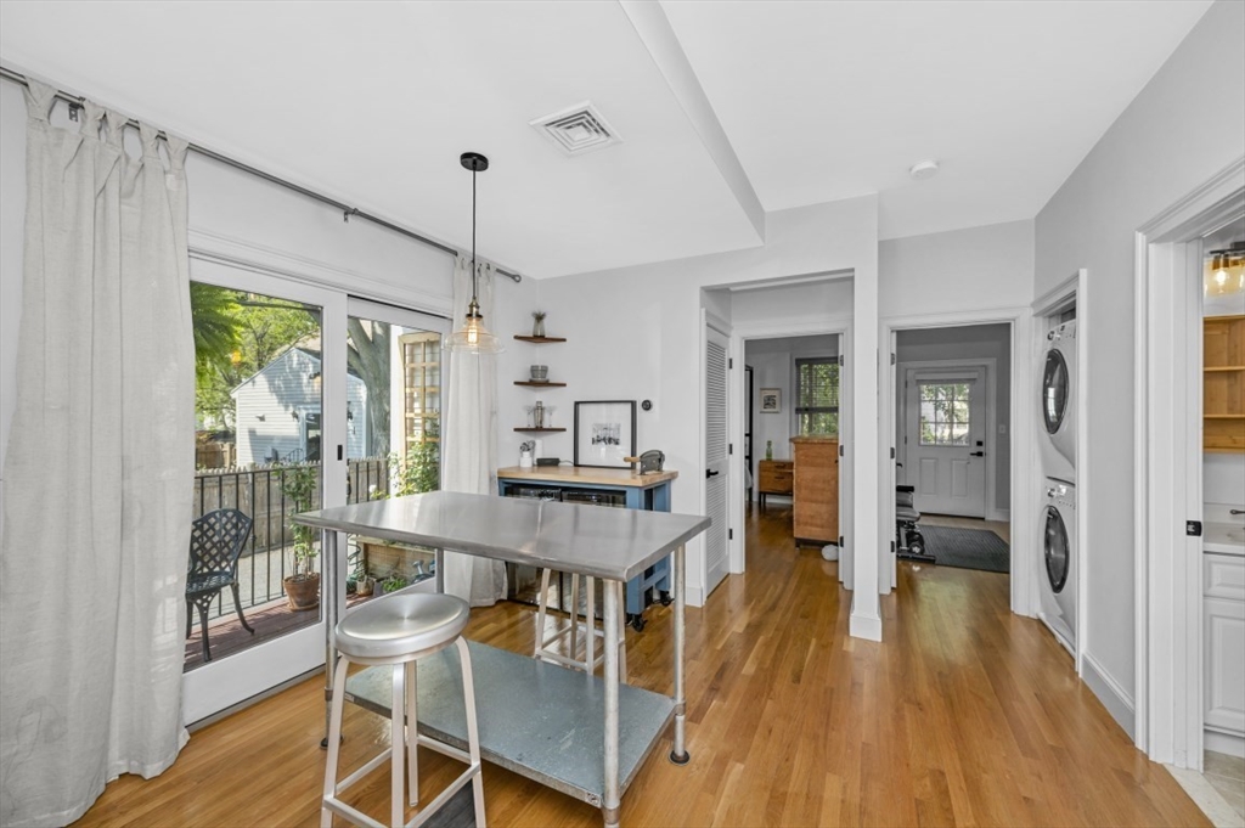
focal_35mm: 14
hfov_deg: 104.3
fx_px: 484
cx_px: 622
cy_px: 414
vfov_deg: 81.1
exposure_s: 1/160
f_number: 5.6
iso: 200
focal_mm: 14
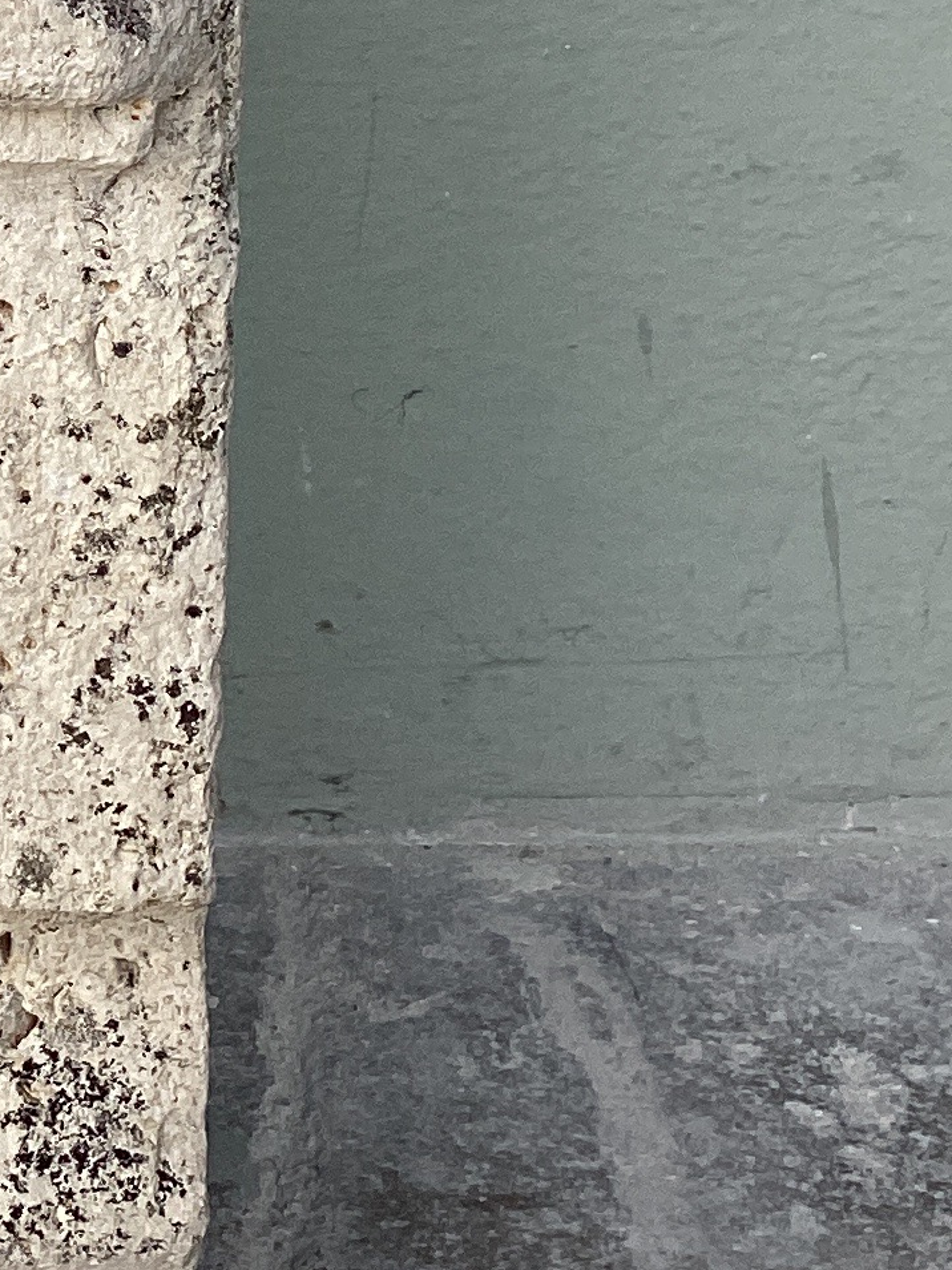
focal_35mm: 106
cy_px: 132
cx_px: -556
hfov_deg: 13.1
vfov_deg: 18.3
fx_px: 3888
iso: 25
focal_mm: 3.3
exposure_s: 1/519
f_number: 2.4
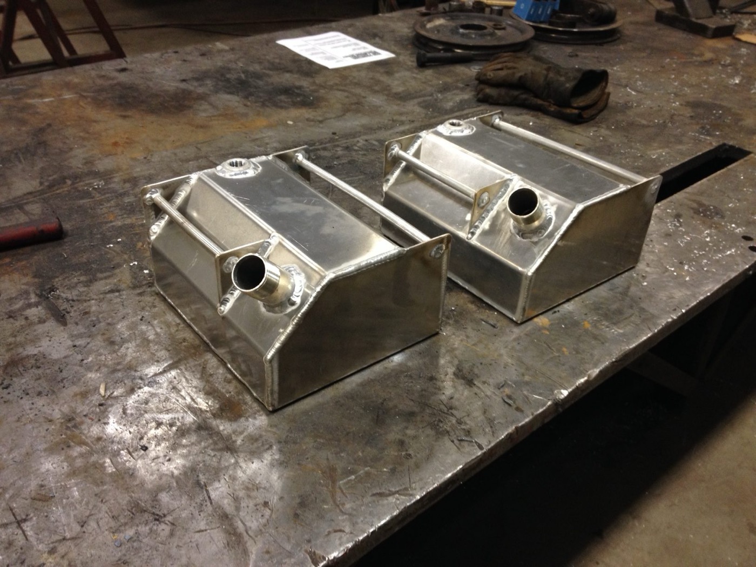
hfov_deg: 52.6
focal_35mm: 35
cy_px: 284
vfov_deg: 40.7
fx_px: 764
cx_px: 378
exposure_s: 1/20
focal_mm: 4.28
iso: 125
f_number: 2.4
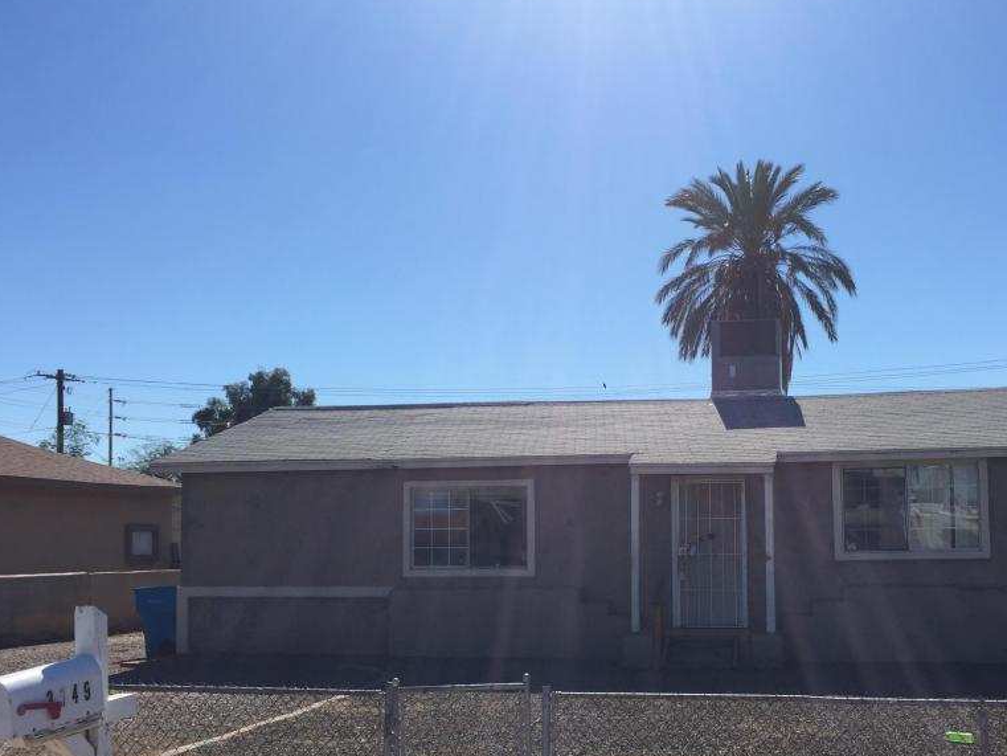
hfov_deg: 47.6
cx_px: 606
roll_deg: -1.2
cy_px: 490
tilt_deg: +4.2
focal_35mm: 39
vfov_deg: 36.5
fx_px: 1135
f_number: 2.2
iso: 32
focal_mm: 4.15
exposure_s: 1/3049
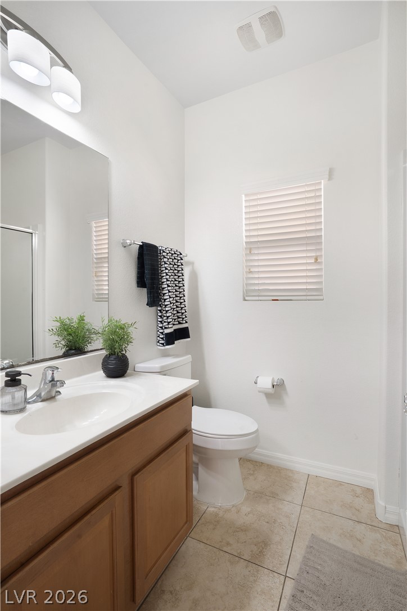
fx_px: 271
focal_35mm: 16
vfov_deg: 96.7
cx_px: 204
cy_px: 306
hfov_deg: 73.7
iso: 500
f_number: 10
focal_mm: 16
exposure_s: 1/20
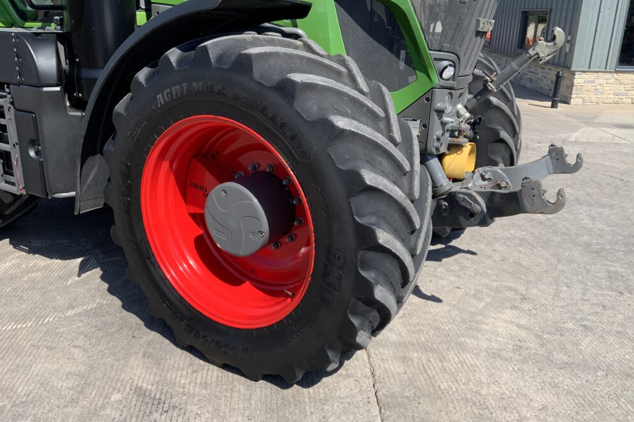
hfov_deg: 60.3
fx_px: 546
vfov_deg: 42.3
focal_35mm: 31
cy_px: 208
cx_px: 311
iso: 16
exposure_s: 1/1035
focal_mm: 3
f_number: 1.8
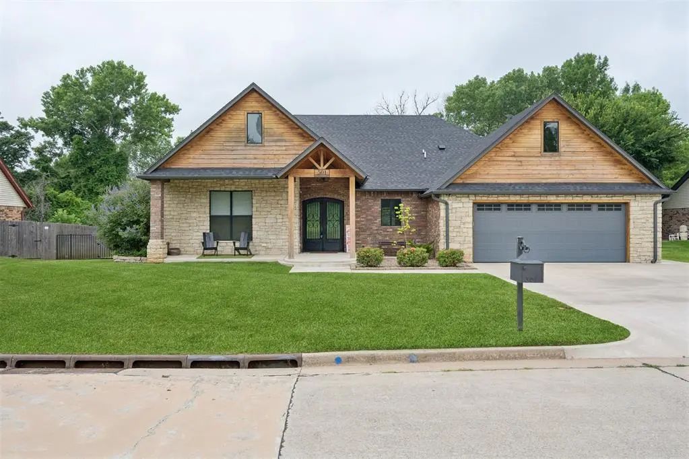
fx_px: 612
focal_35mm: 32
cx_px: 344
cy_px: 230
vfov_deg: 41.1
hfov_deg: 58.7
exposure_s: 1/80
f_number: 8
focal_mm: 32
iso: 200
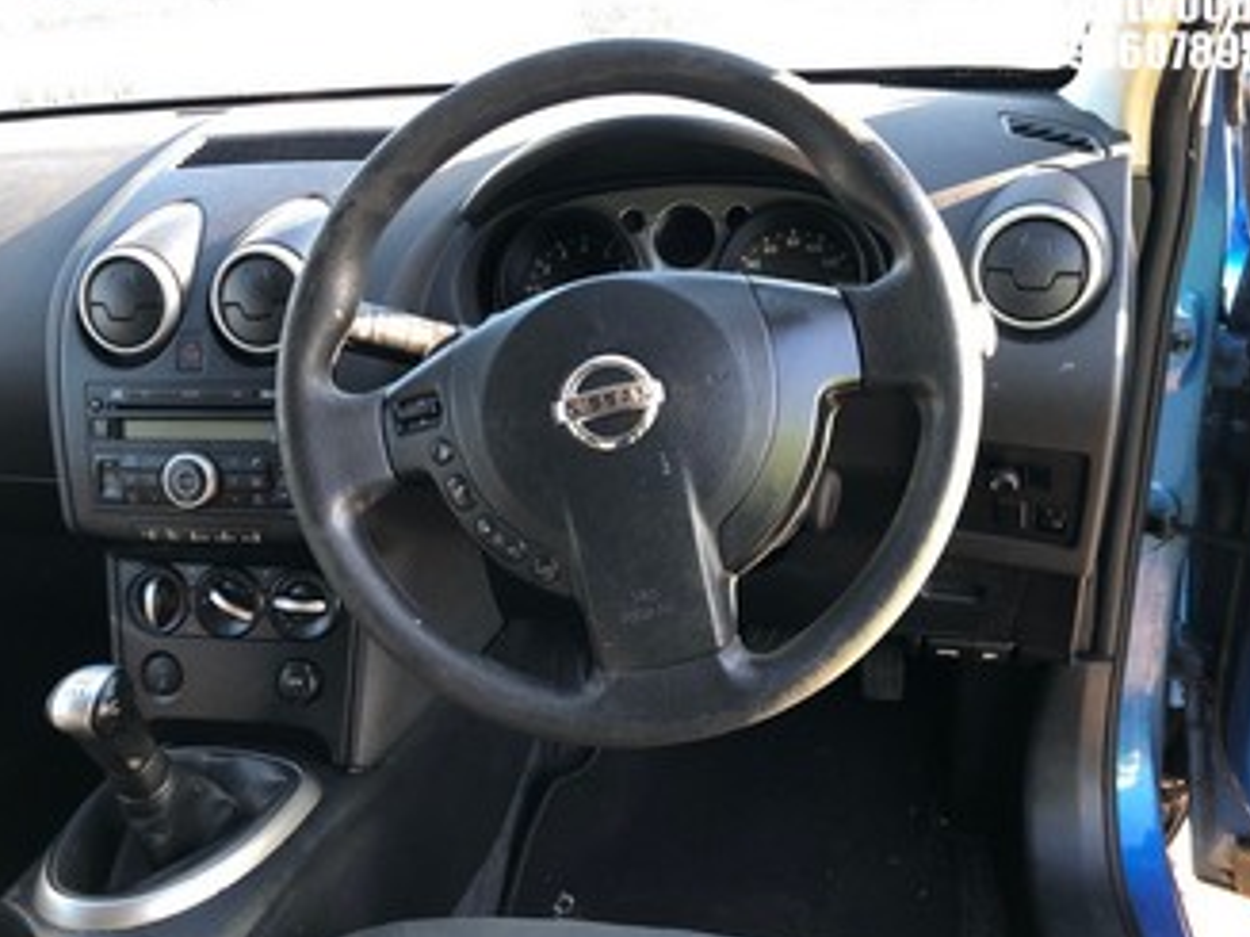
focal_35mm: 30
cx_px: 627
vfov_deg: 46.8
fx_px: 1083
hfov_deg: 60.0
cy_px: 478
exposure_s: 1/30
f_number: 1.8
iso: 25
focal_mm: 4
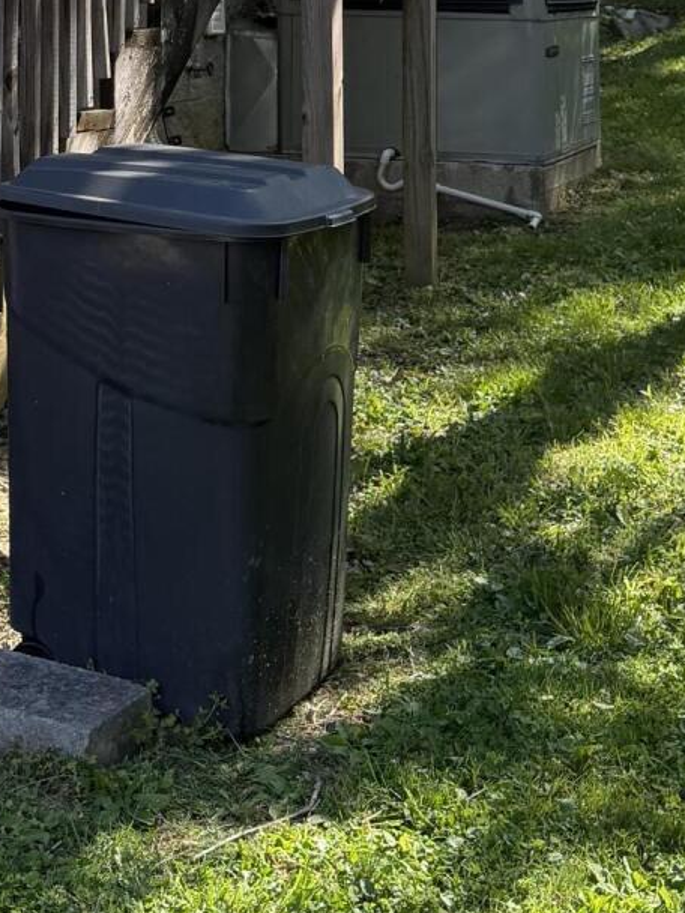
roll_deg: -0.6
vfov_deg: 22.4
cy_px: -234
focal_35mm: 79
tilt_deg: +3.6
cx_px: 215
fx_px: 2084
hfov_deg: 18.6
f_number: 1.78
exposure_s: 1/1060
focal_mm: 6.76
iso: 100
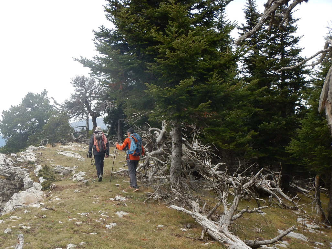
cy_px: 150
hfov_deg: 39.3
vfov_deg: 30.2
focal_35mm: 48
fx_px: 460
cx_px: 117
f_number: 4.2
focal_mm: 6.6
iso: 125
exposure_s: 1/200
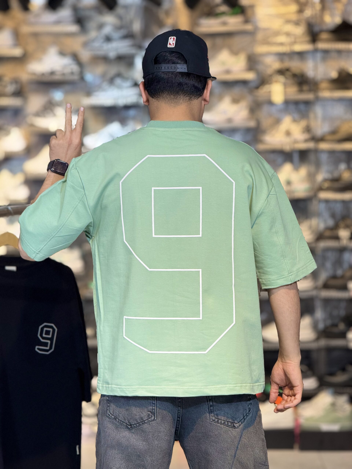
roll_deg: +1.0
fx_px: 1627
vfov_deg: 16.4
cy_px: 234
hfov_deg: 12.3
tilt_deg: -1.8
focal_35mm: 120
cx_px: 176
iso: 200
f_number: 2.8
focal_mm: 15.66
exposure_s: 1/100
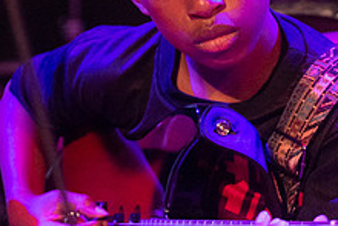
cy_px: 55
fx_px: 4829
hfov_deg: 4.0
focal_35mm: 514
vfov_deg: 2.7
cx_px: 326
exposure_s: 1/160
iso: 3200
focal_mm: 130
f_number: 2.8
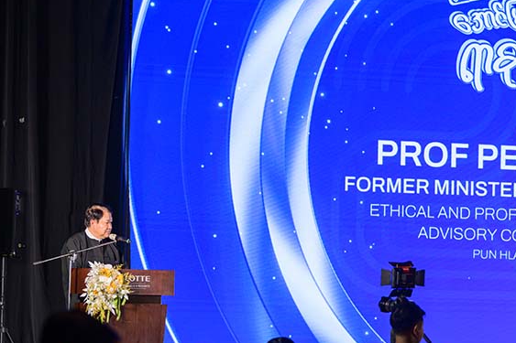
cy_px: 239
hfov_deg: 14.1
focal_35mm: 145
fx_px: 2078
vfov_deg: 9.4
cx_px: 352
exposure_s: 1/200
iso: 1000
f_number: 2.8
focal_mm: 85
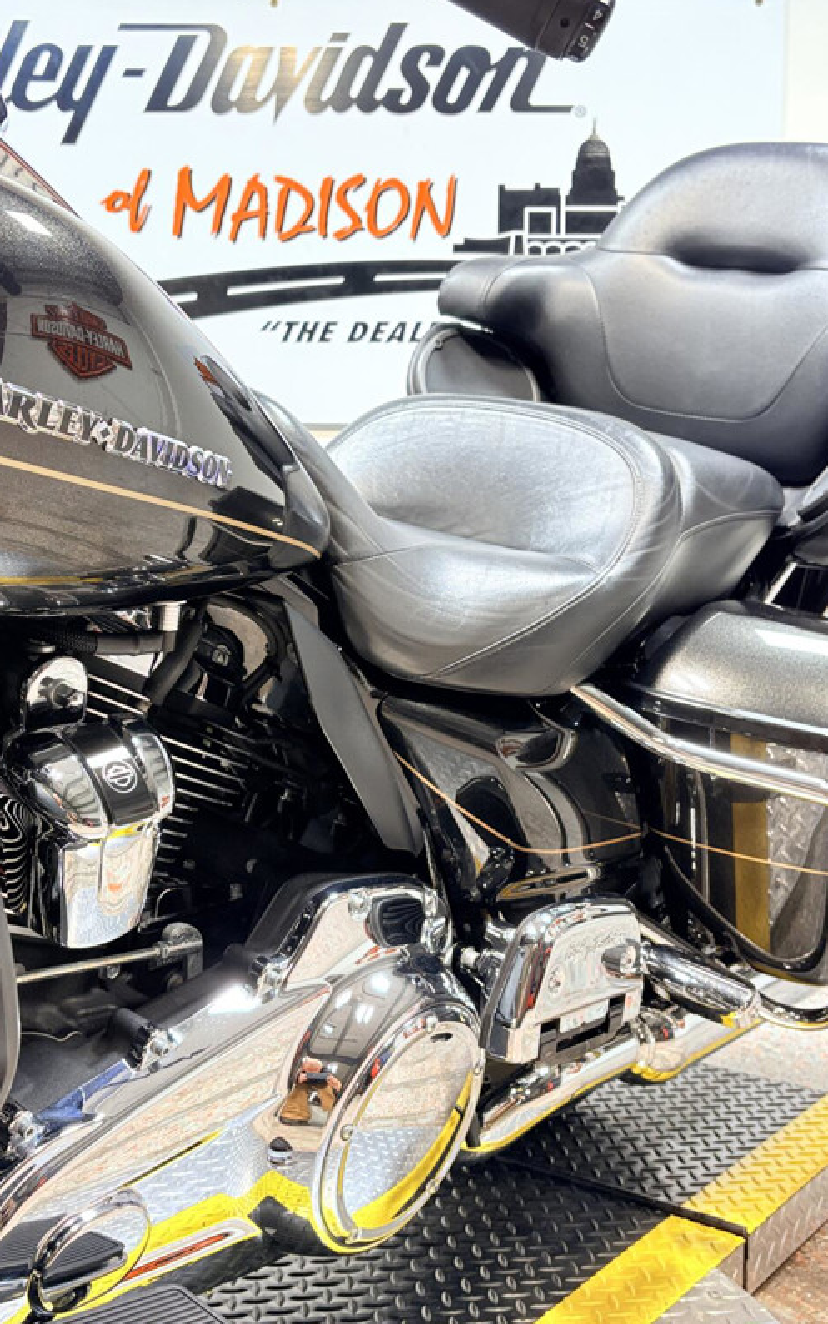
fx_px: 1336
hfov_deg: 34.3
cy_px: 660
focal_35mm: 37
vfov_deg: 52.7
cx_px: 339
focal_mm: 5.96
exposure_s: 1/120
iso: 125
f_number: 1.6
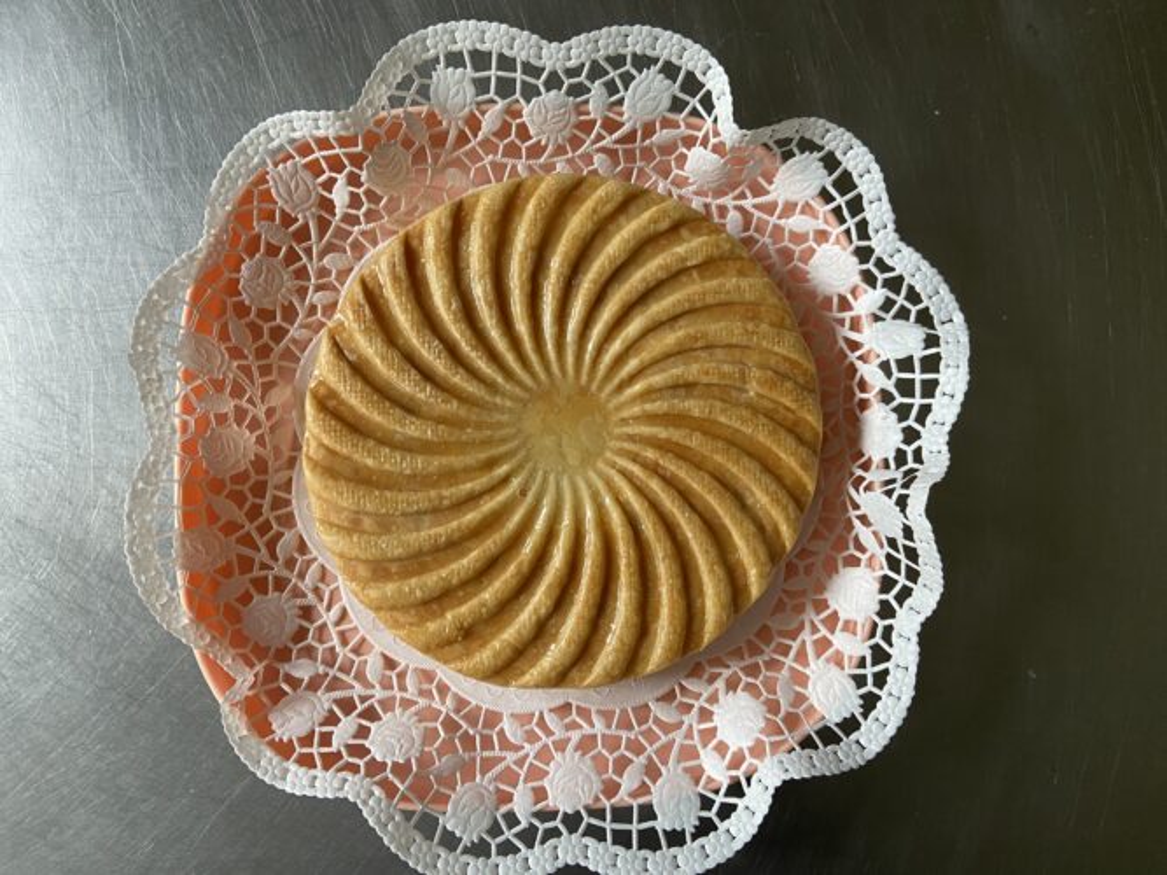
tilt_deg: -87.0
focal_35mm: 26
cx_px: 584
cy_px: 438
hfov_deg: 67.3
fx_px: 876
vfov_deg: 53.0
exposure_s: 1/66
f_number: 1.8
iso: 125
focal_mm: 4.25
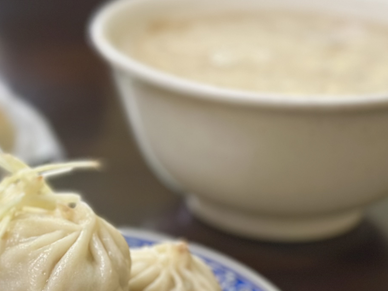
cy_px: 221
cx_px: 65
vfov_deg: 13.9
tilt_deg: -26.5
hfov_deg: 18.3
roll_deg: -1.4
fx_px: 1188
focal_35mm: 106
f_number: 1.78
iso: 250
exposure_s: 1/60
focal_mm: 6.86
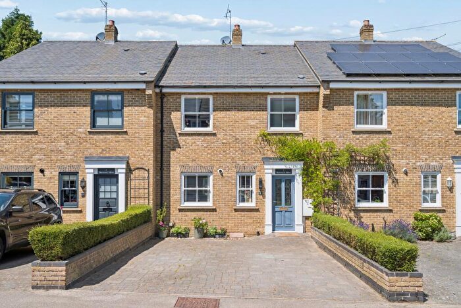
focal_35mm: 30
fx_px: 384
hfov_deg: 61.9
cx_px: 230
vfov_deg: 43.6
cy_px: 154
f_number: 5.6
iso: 125
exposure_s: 1/640
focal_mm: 30
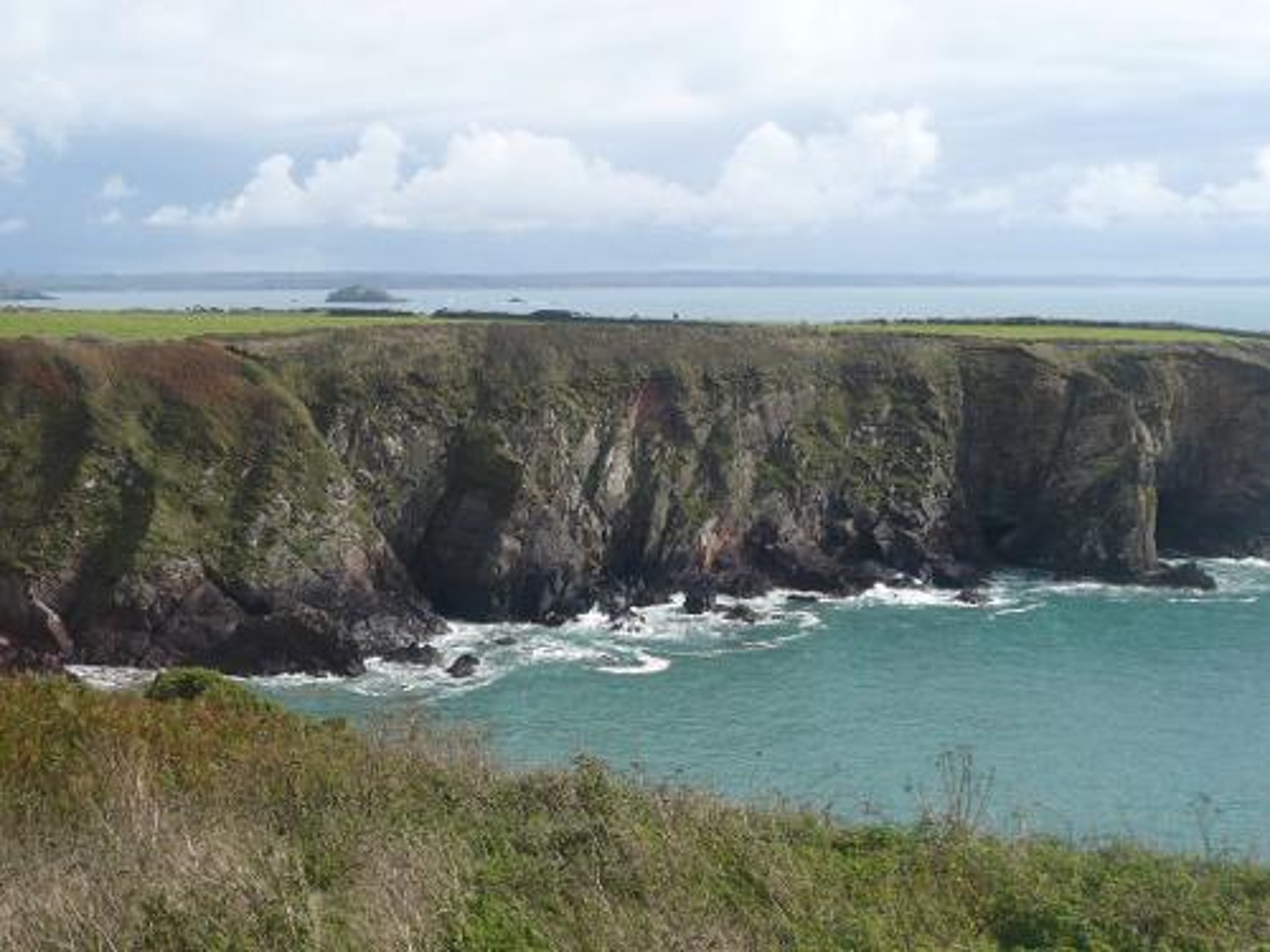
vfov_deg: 24.4
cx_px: 635
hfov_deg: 32.2
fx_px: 2201
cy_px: 476
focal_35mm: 60
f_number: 9
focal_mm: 6.6
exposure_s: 1/200
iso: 100
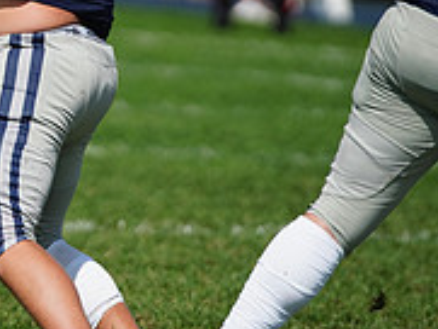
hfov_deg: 2.1
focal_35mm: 924
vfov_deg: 1.6
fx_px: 11699
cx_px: -177
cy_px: 54
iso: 400
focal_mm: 300
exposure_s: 1/8000
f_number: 2.8
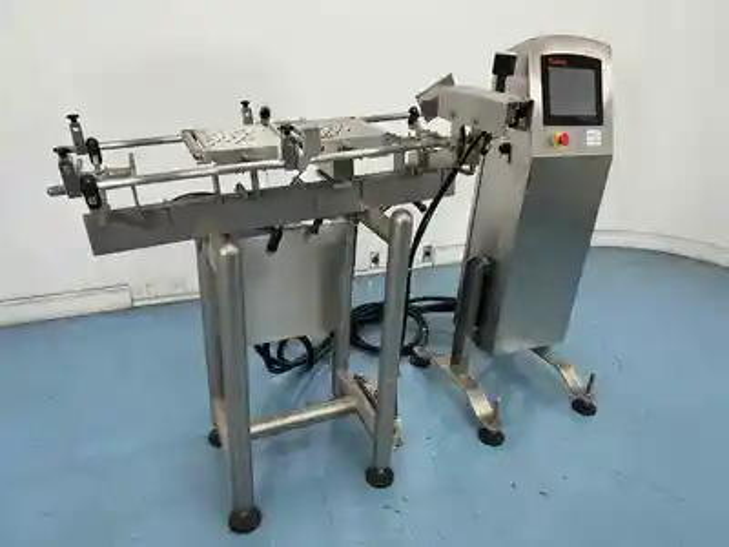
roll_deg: -2.8
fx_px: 505
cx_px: 364
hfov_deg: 71.6
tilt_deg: -25.2
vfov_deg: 56.8
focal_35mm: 24
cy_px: 274
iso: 100
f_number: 1.78
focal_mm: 6.86
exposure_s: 1/121
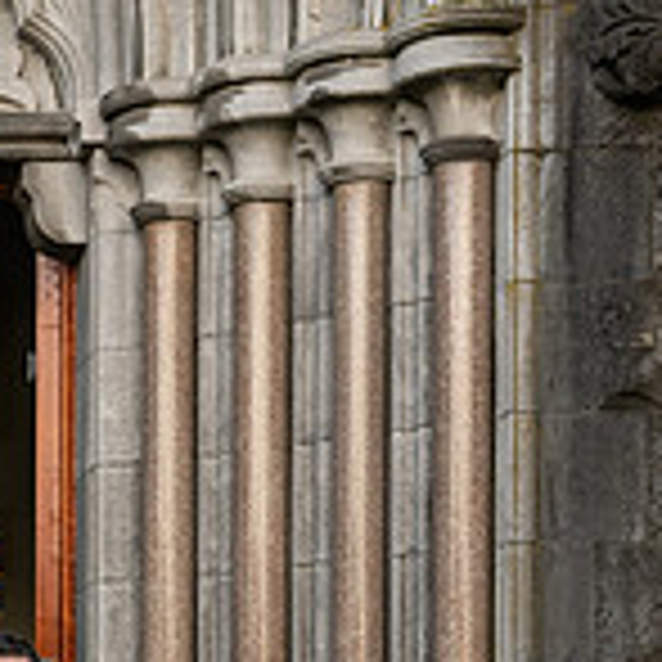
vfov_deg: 13.1
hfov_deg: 13.1
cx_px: -239
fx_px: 2769
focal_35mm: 128
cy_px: 867
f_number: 5.6
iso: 500
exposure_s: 1/640
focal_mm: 38
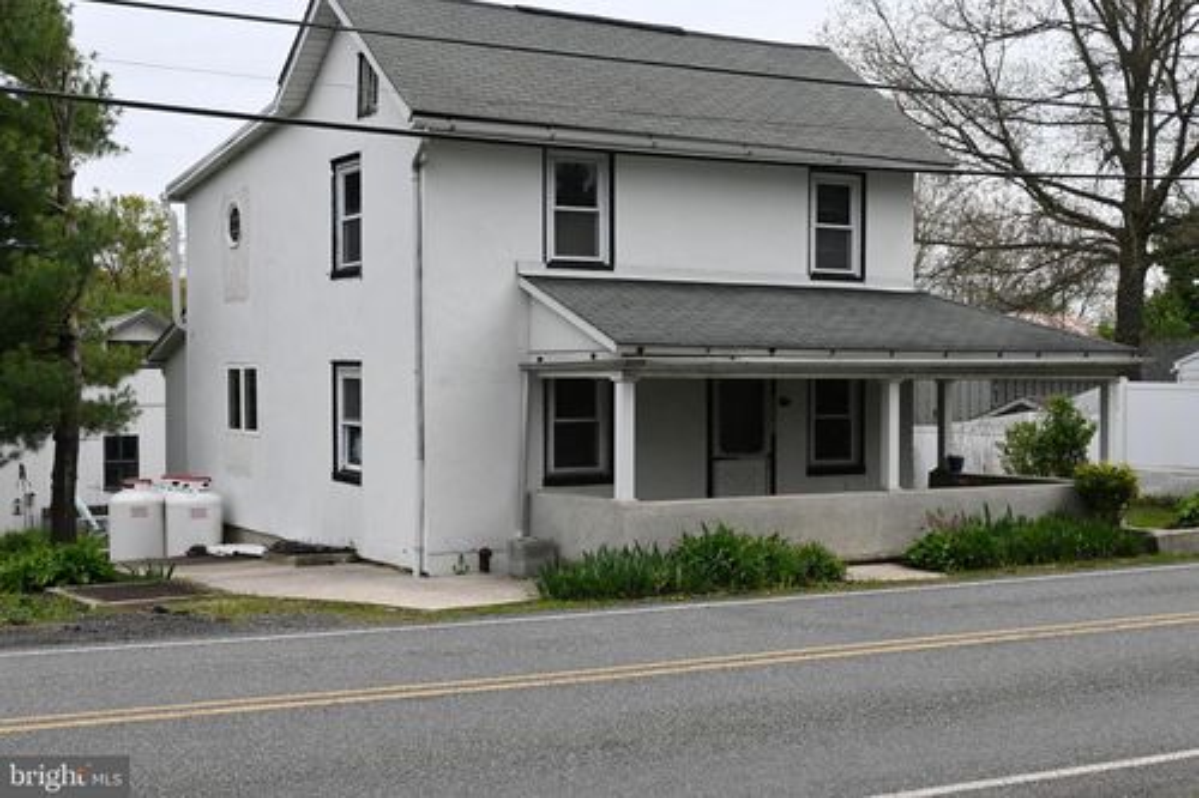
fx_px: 1523
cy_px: 399
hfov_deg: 43.0
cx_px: 600
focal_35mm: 46
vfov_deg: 29.4
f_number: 5.6
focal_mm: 30.5
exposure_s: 1/250
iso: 110
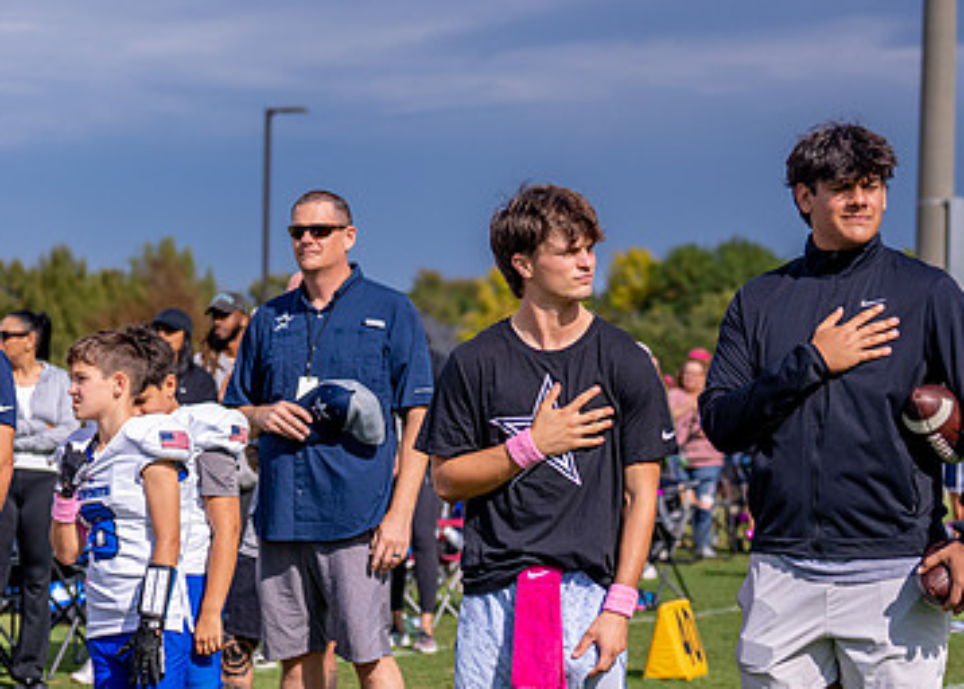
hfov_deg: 14.9
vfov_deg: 10.7
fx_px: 3670
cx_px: 273
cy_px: 450
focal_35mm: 134
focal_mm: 70
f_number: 2.8
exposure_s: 1/4000
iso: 160
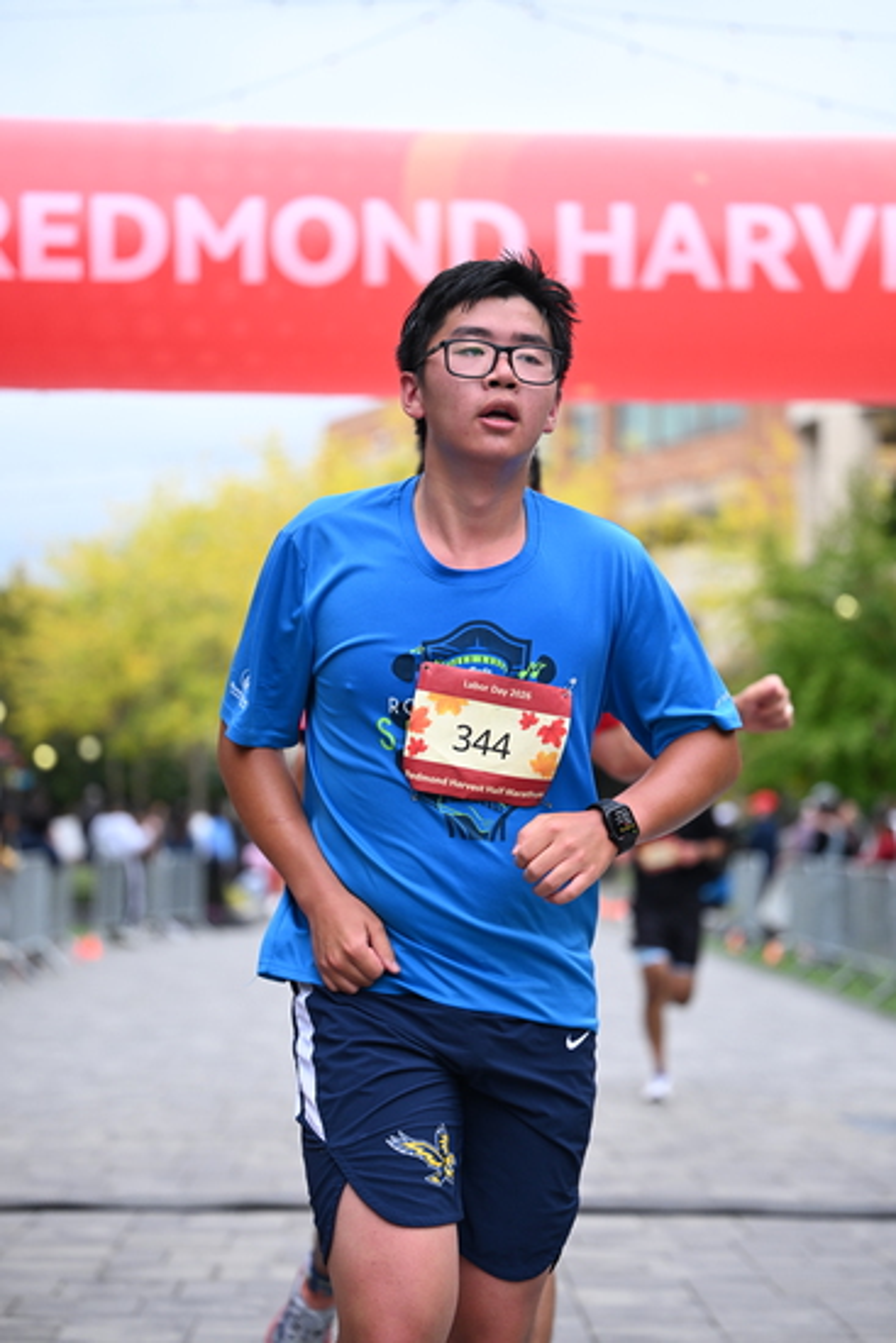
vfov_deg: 24.8
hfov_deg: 16.7
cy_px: 672
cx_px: 448
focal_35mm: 82
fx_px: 3059
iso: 640
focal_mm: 82
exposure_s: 1/2000
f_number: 2.8
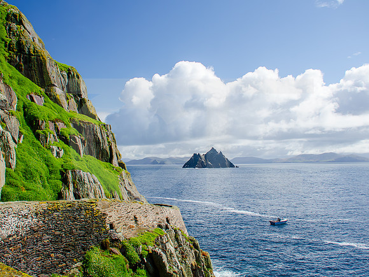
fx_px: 341
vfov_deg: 44.2
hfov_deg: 56.8
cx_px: 178
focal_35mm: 32
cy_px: 135
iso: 500
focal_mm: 18
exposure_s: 1/1600
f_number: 5.6
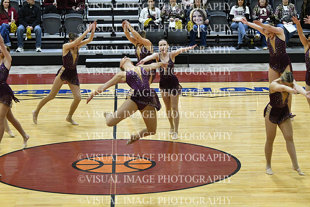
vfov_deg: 9.7
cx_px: 155
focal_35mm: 142
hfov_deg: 14.4
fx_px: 1223
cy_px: 104
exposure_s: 1/400
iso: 5000
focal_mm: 95
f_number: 4
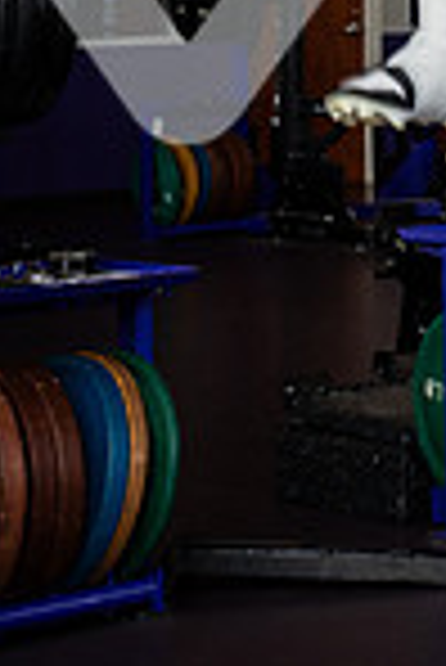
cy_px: -310
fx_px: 2595
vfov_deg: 13.8
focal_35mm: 140
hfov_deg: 9.6
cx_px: 635
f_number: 7.1
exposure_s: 1/250
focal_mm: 46
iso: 800
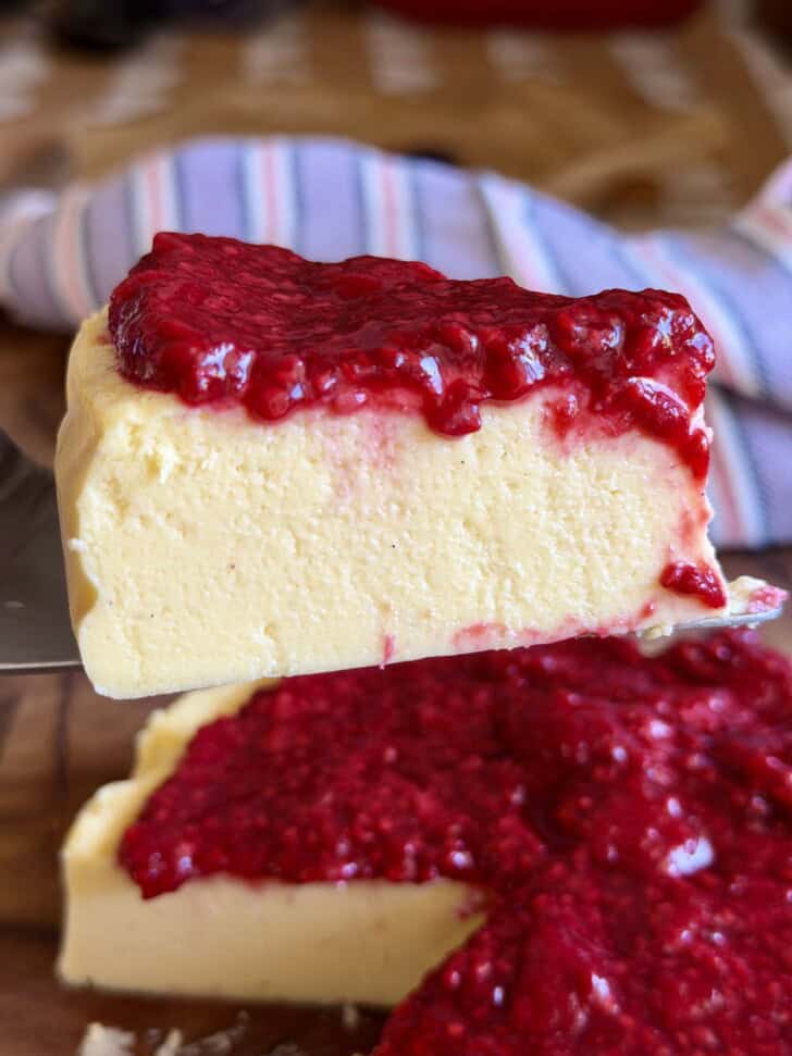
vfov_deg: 39.7
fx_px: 1465
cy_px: 528
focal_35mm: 48
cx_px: 396
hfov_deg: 30.3
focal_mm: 6.8
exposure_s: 1/74
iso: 100
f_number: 1.8
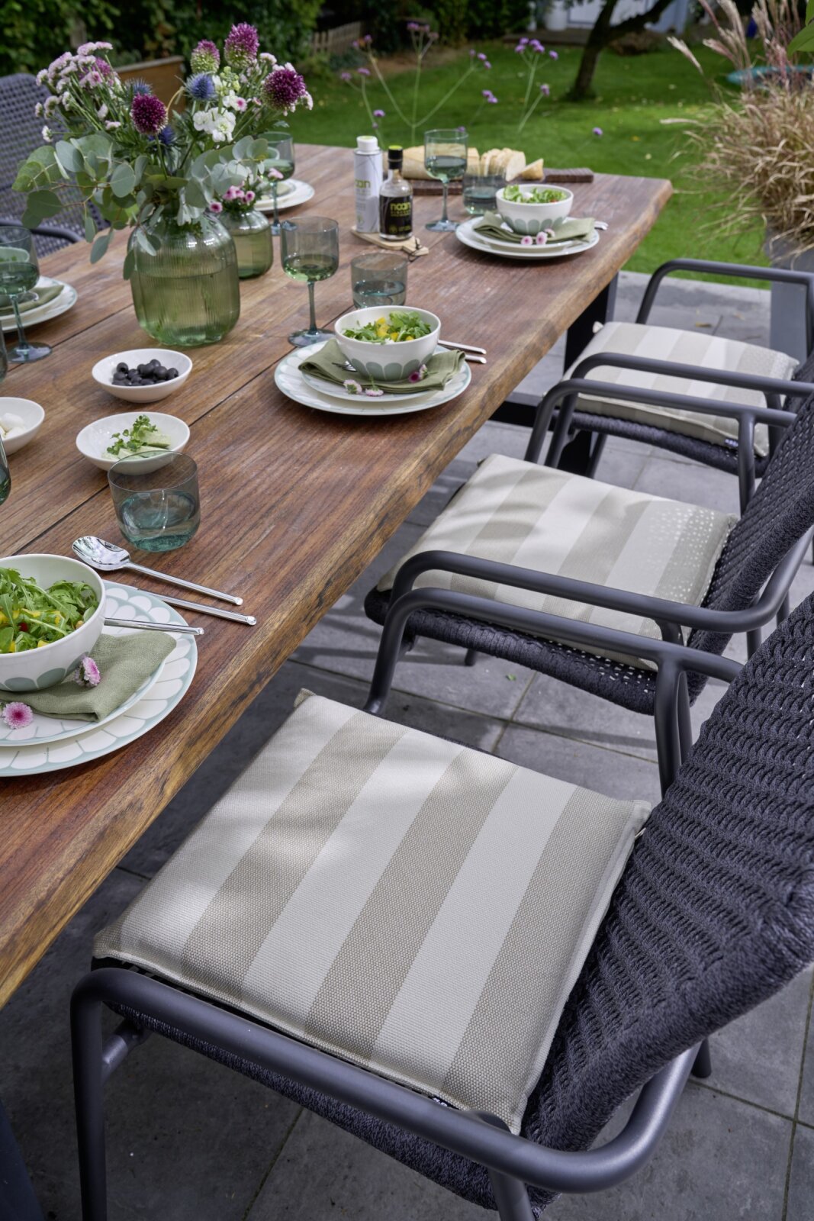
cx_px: 407
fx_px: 1051
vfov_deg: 60.3
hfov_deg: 42.3
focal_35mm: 31
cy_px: 610
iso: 160
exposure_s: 1/200
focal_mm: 31
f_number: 7.1
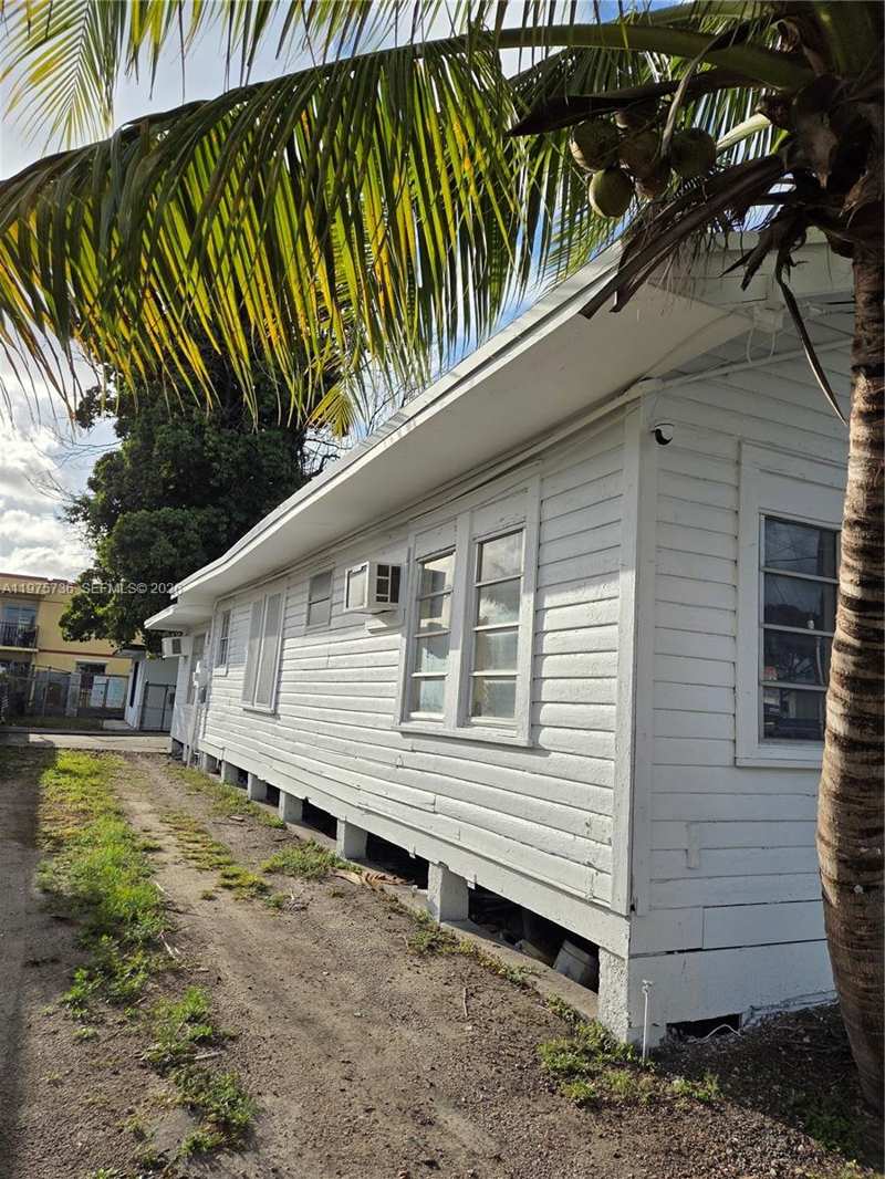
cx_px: 442
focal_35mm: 23
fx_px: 784
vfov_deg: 73.9
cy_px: 590
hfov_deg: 58.9
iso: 80
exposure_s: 1/5004
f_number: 1.8
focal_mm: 5.4
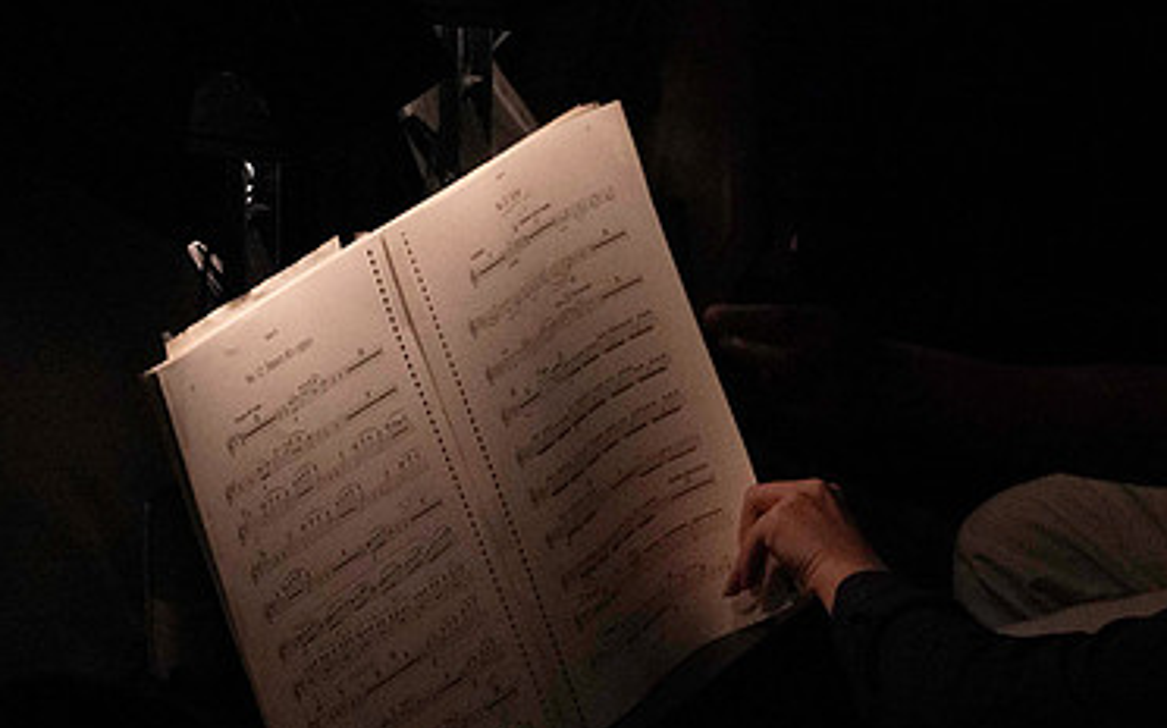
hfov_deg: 8.3
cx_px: 427
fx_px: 8042
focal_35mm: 253
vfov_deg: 5.2
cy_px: 328
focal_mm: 159
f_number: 18
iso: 25600
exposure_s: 1/320
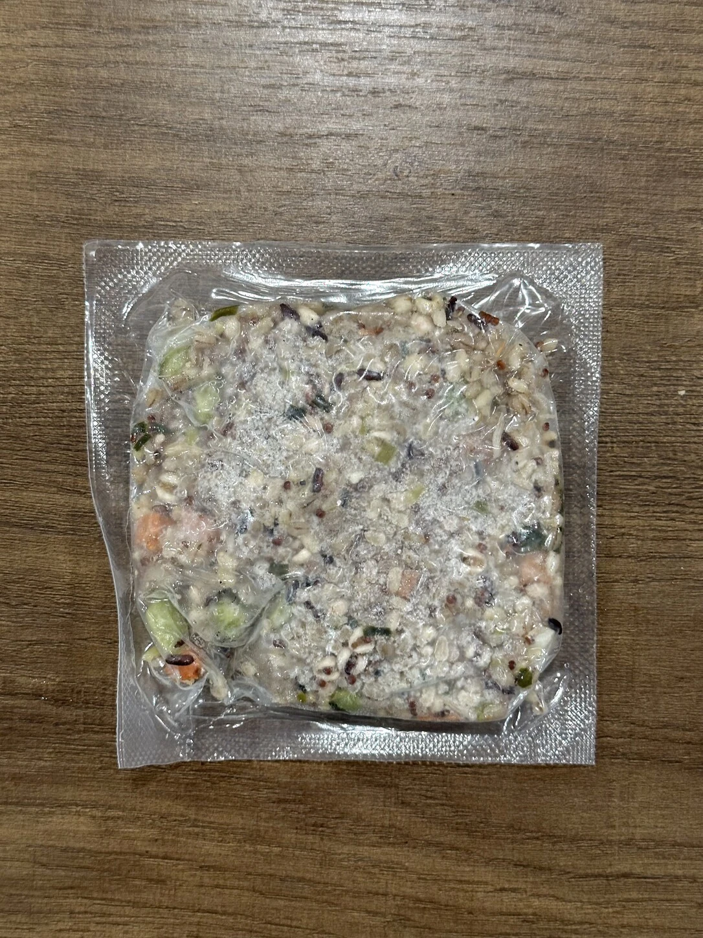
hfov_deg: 30.3
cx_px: 352
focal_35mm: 48
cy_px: 469
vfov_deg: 39.7
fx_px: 1300
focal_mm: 6.86
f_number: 1.78
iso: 160
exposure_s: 1/60
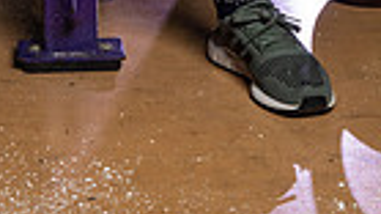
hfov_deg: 17.8
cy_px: -357
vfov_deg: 8.9
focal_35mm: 119
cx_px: 47
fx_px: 1202
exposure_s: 1/250
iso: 250
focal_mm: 35
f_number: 7.1
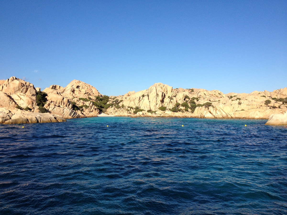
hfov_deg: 52.6
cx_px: 144
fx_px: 290
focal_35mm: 35
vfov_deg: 40.7
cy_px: 108
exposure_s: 1/1842
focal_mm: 4.28
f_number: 2.4
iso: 64
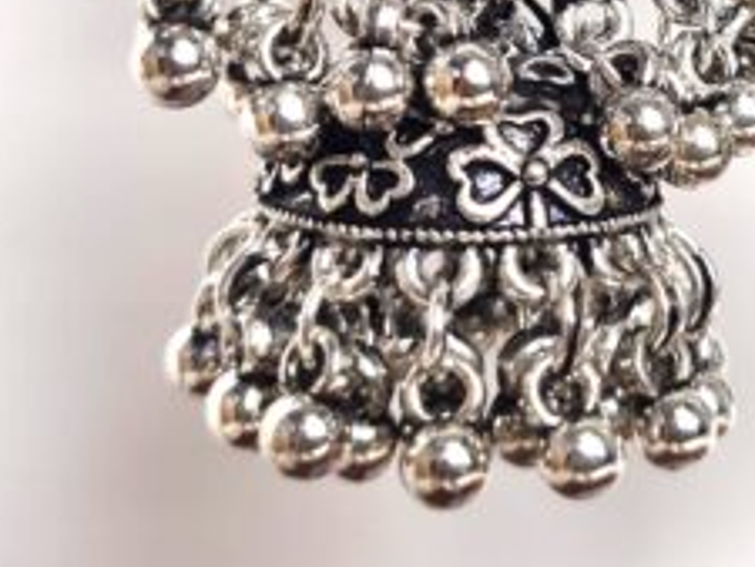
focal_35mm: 81
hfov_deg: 23.7
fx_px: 1768
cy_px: -79
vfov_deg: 17.5
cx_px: 614
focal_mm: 5.4
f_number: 1.8
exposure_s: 1/152
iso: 50
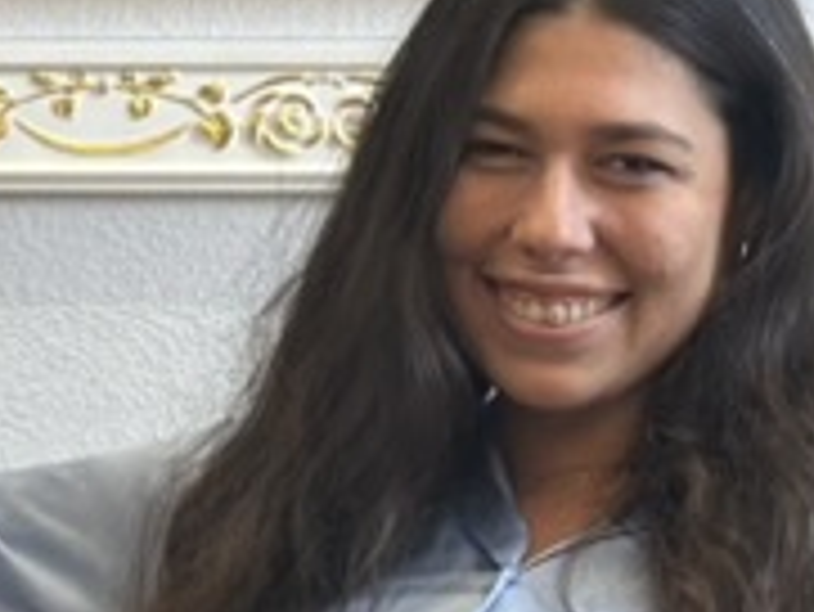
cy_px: 297
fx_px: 6377
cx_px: -706
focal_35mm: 271
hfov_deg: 7.1
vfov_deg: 5.5
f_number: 1.78
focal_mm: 6.86
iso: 200
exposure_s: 1/100
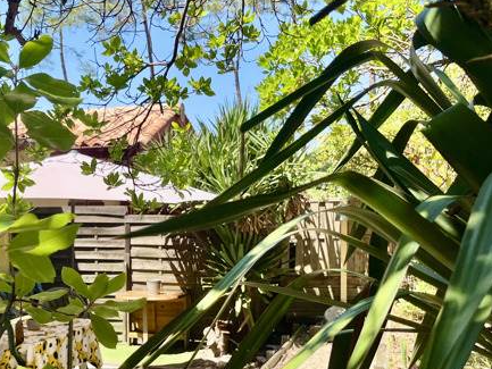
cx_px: 115
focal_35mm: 48
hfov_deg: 38.5
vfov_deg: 29.8
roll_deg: +1.0
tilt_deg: -5.4
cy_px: 272
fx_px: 682
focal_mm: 5.1
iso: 50
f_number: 1.6
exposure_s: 1/1266
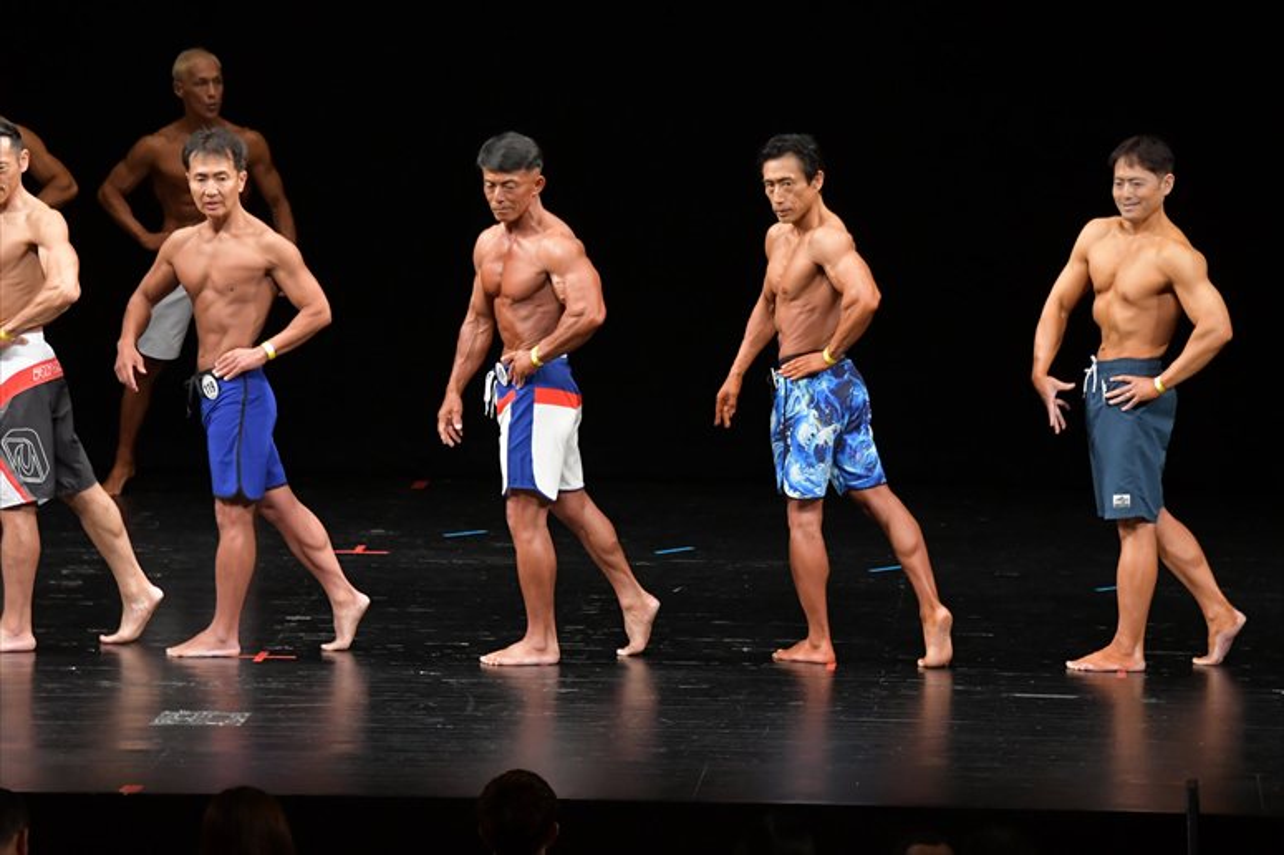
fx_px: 7201
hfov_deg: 10.2
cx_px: 642
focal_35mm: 202
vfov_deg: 6.8
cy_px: 428
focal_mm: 135
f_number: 5.6
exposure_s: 1/400
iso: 3200
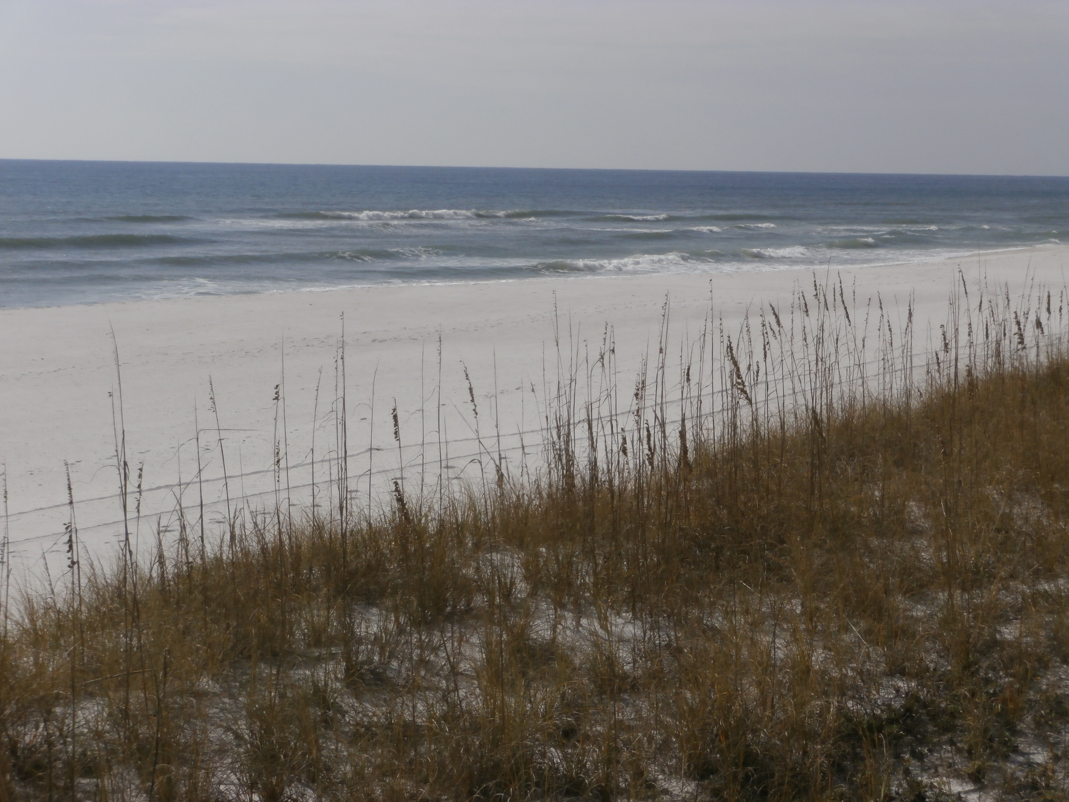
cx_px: 534
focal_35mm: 86
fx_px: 2656
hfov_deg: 22.8
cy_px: 401
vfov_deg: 17.2
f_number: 13
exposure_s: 1/400
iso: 125
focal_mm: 15.16
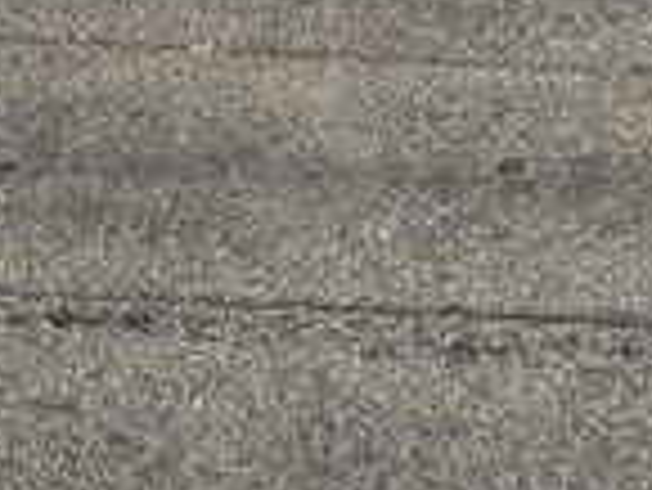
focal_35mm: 162
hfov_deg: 12.2
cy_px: -1070
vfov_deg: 7.8
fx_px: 3054
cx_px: 252
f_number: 1.8
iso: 25
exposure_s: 1/2572
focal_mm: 5.4
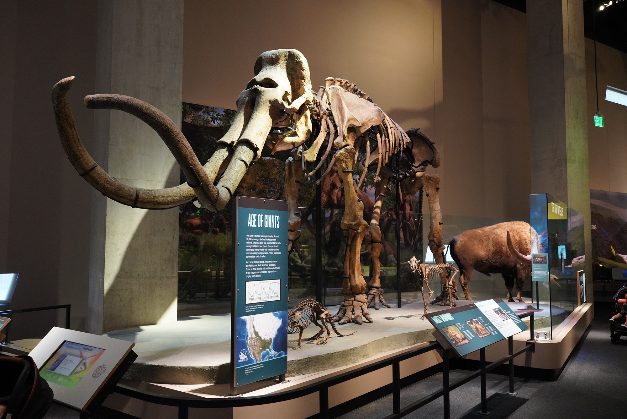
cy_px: 210
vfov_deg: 42.3
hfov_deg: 60.3
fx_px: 540
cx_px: 314
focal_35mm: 31
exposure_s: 1/100
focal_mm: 31
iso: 6400
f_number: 5
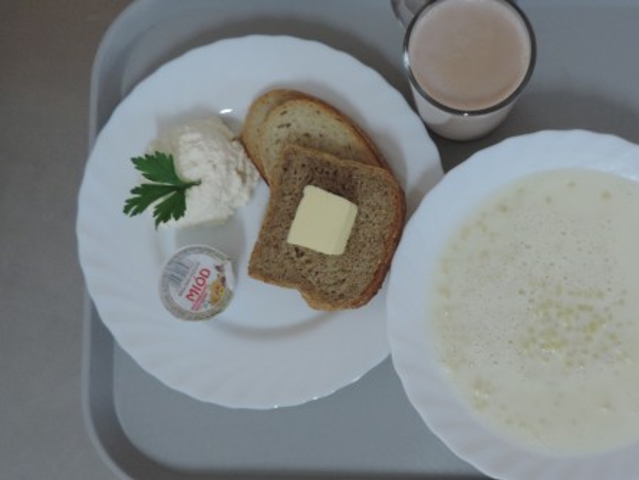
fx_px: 609
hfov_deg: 54.5
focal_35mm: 33
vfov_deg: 43.0
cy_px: 238
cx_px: 414
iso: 400
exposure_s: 1/25
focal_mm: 4.3
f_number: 3
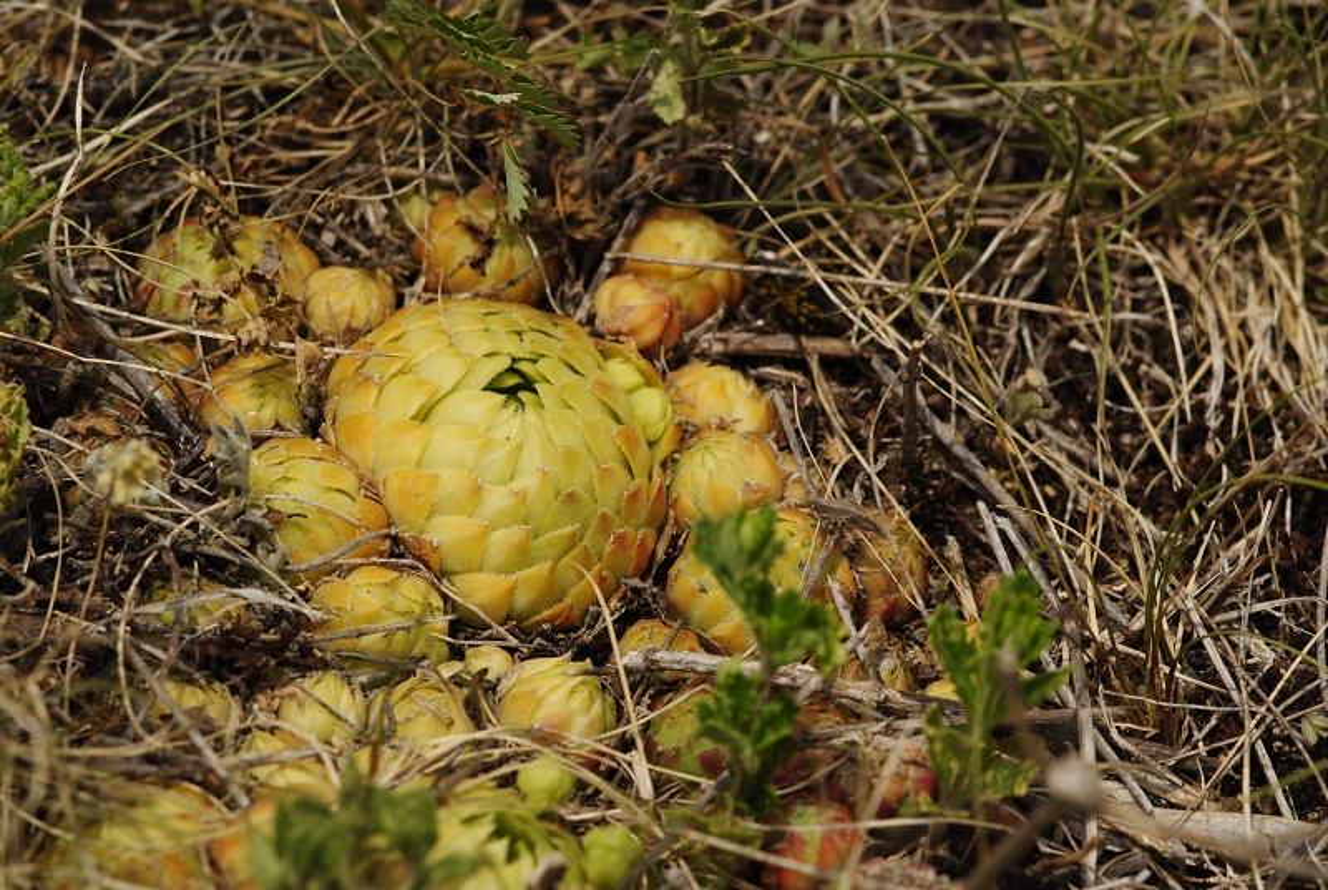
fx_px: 4710
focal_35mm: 128
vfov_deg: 10.8
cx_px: 664
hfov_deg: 16.0
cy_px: 445
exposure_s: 1/320
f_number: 9
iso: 100
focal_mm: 85
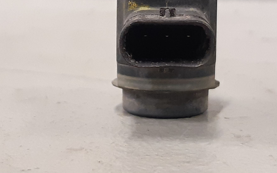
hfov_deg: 59.6
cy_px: 56
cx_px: 149
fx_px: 242
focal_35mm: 32
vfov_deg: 38.9
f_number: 1.7
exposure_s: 1/50
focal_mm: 3.93
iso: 250
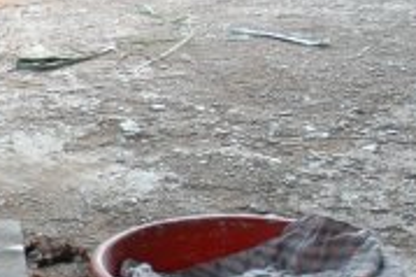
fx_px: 1674
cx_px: -421
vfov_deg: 9.4
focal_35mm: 145
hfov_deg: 12.5
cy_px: 247
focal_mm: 24
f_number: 3.8
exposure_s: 1/60
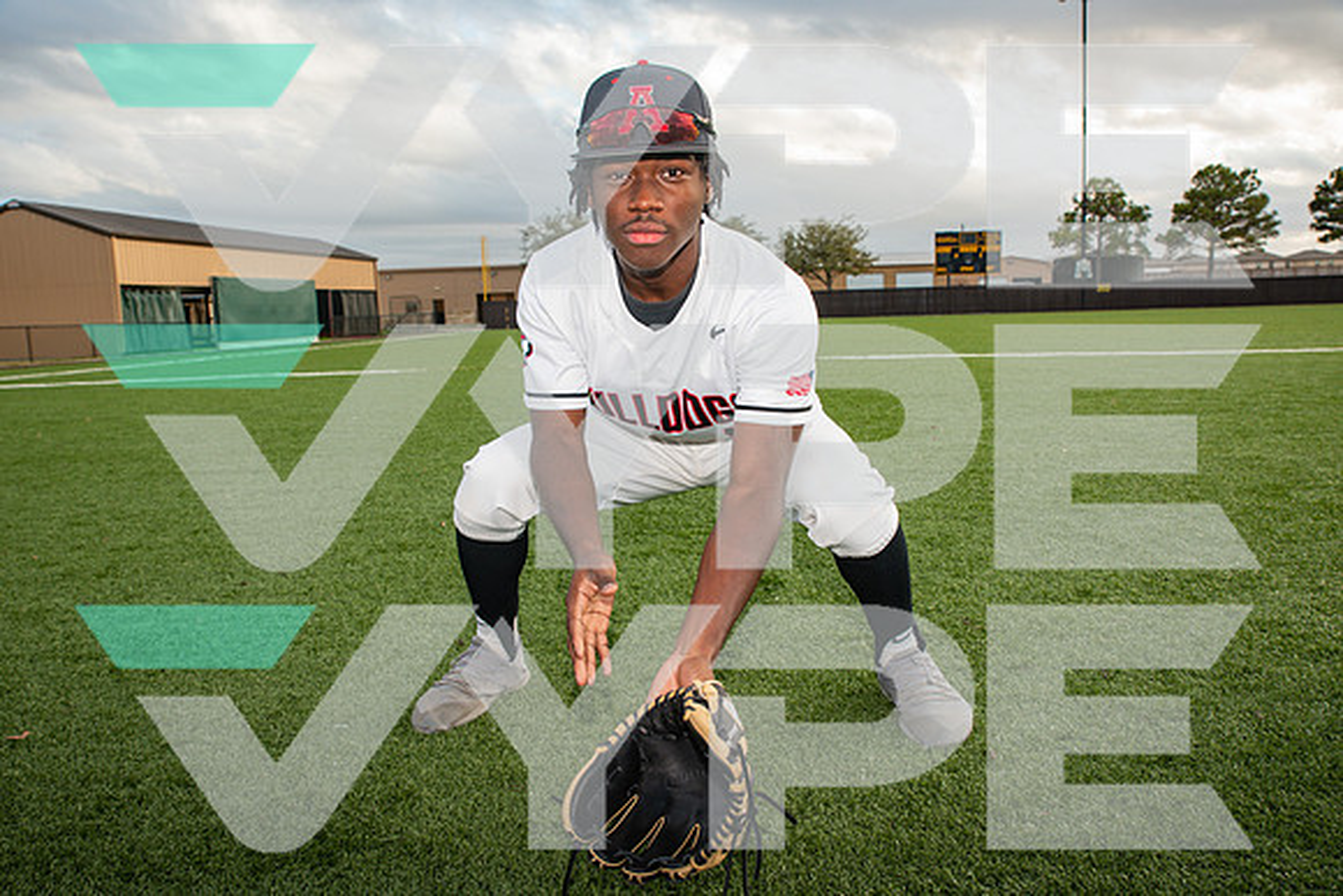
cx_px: 672
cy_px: 448
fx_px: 1120
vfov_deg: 43.6
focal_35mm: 30
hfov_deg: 61.9
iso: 400
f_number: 7.1
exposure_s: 1/320
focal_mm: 30
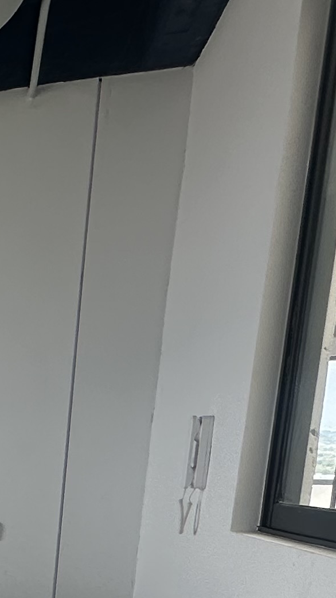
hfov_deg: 15.1
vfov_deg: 31.9
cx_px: -396
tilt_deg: -11.4
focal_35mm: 59
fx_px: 935
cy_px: 636
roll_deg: -1.4
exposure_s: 1/206
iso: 40
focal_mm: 2.22
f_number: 2.2
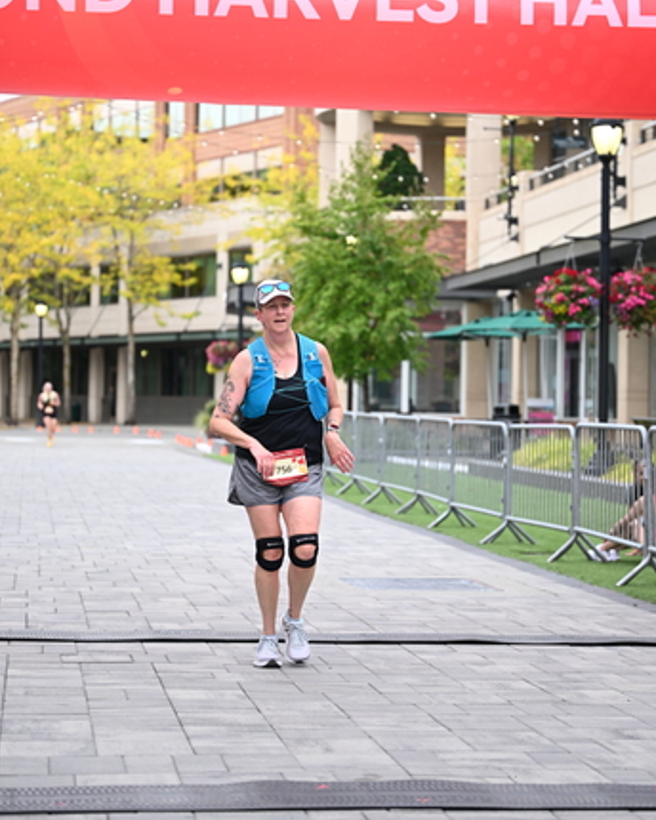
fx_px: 2039
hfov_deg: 18.3
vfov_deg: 22.7
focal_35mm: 84
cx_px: 337
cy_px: 376
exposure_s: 1/1250
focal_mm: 70
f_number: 2.8
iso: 640
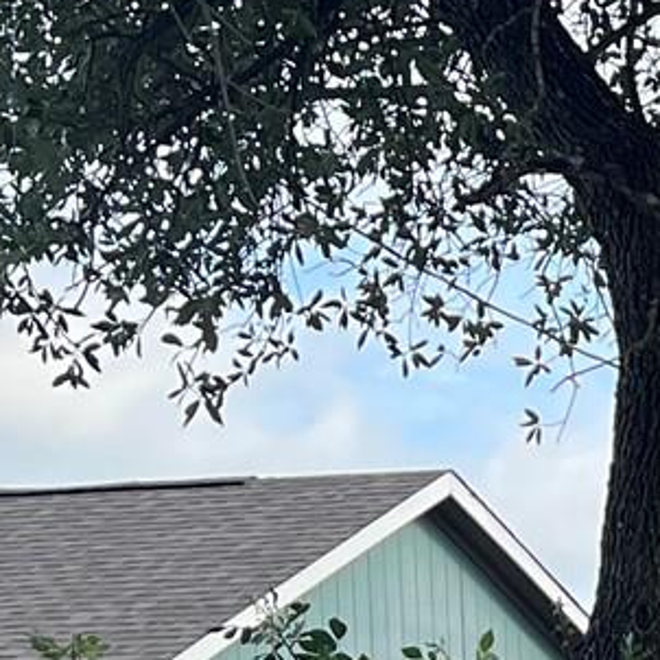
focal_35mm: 156
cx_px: 1521
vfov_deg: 10.5
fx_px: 3365
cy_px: 1193
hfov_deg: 10.0
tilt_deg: -5.2
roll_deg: +0.7
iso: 50
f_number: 1.5
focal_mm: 5.7
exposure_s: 1/1048
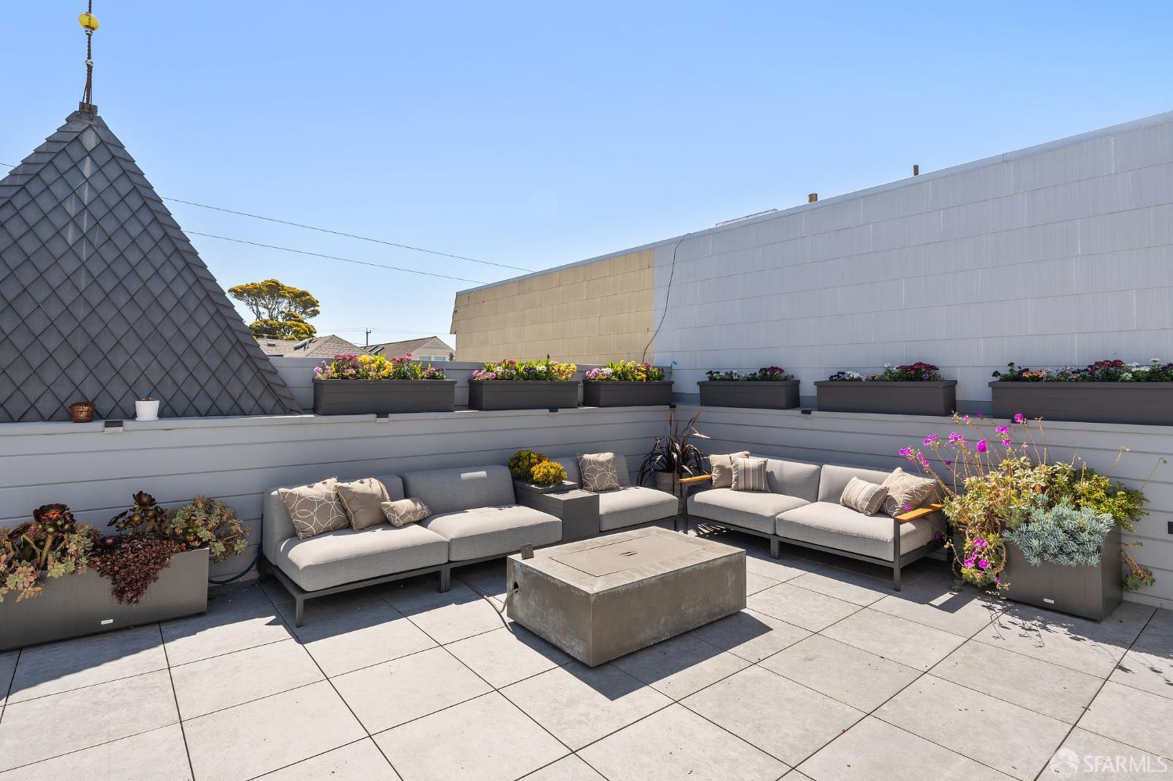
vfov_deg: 67.6
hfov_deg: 90.3
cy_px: 390
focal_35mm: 18
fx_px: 583
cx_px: 586
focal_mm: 17.9
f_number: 9
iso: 100
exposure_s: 1/250
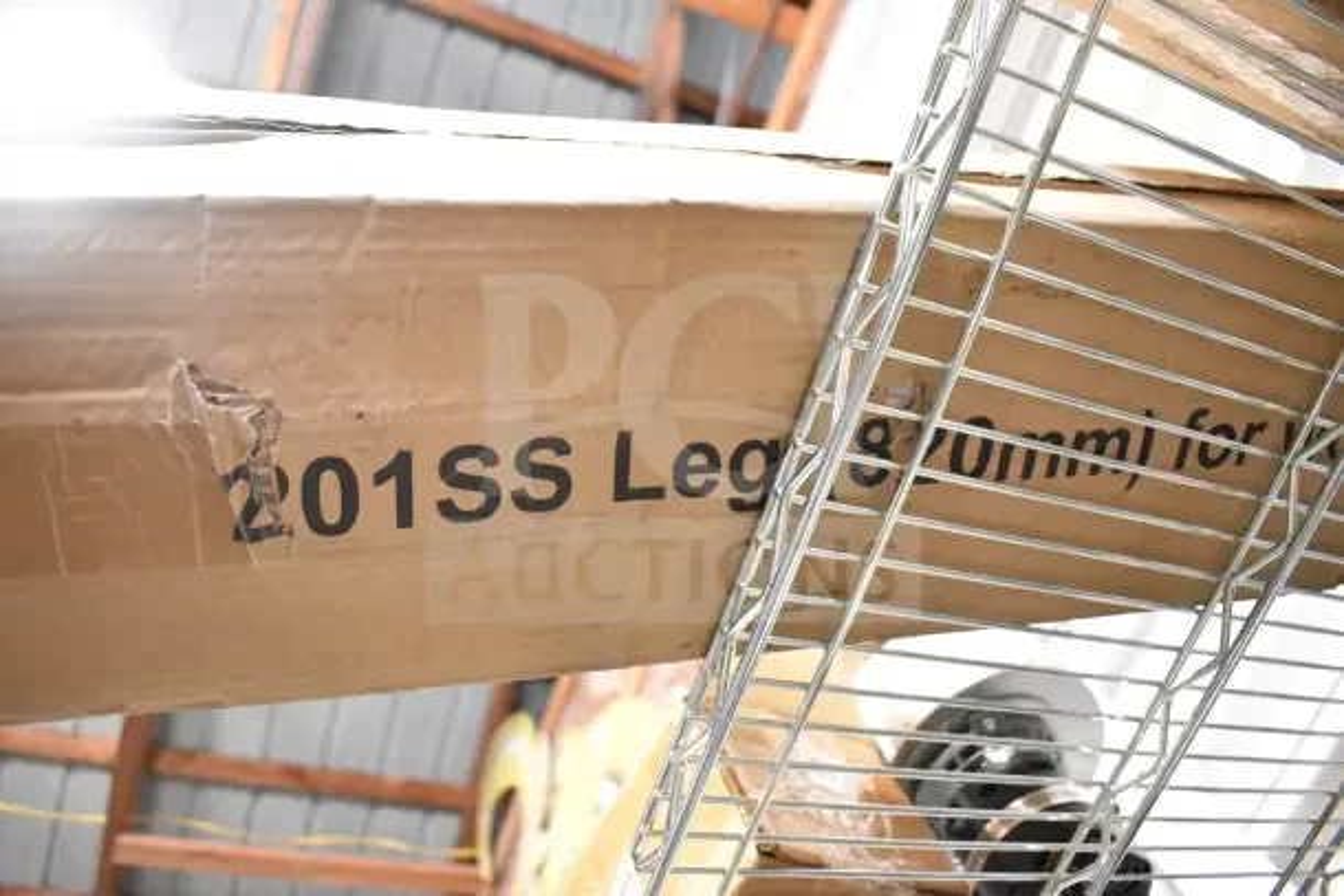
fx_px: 1008
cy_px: 448
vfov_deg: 48.0
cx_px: 672
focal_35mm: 27
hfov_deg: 67.4
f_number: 4
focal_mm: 18
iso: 6400
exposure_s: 1/60
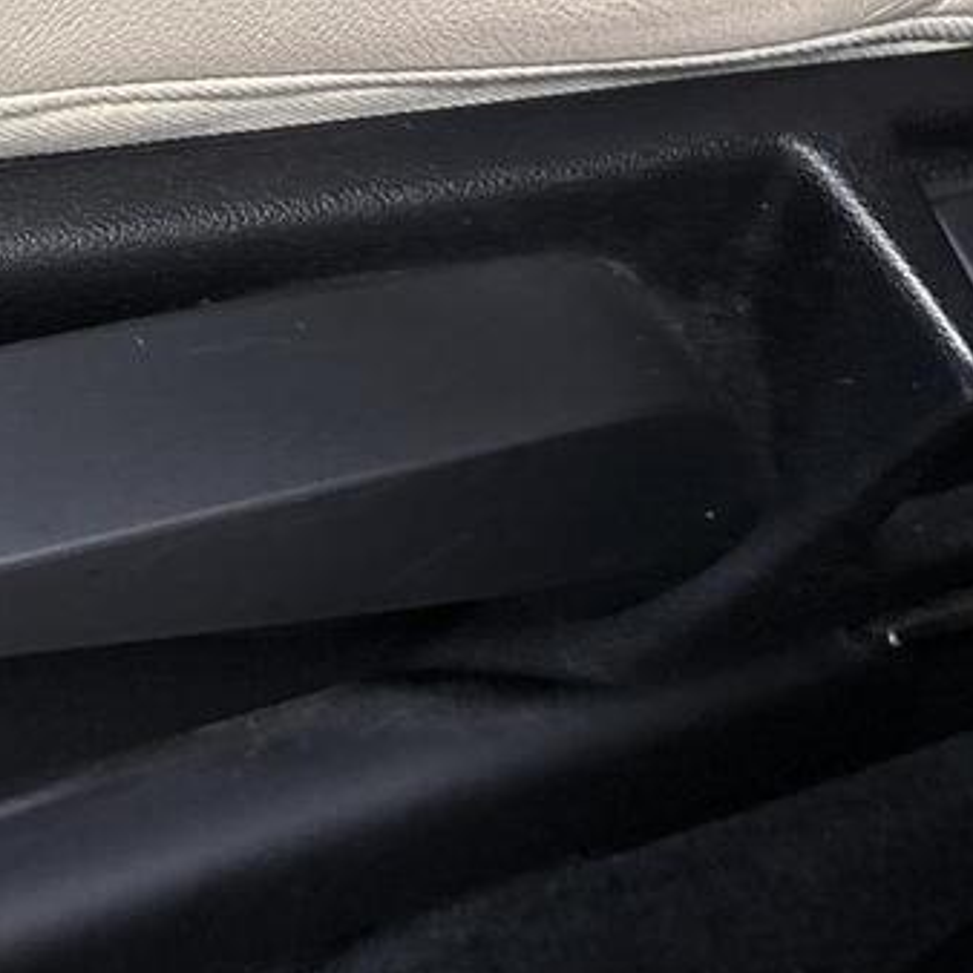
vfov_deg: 16.6
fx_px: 3116
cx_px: -561
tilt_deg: -37.2
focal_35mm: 98
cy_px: -340
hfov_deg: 16.0
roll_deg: -1.2
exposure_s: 1/50
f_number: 1.6
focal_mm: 5.96
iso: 125
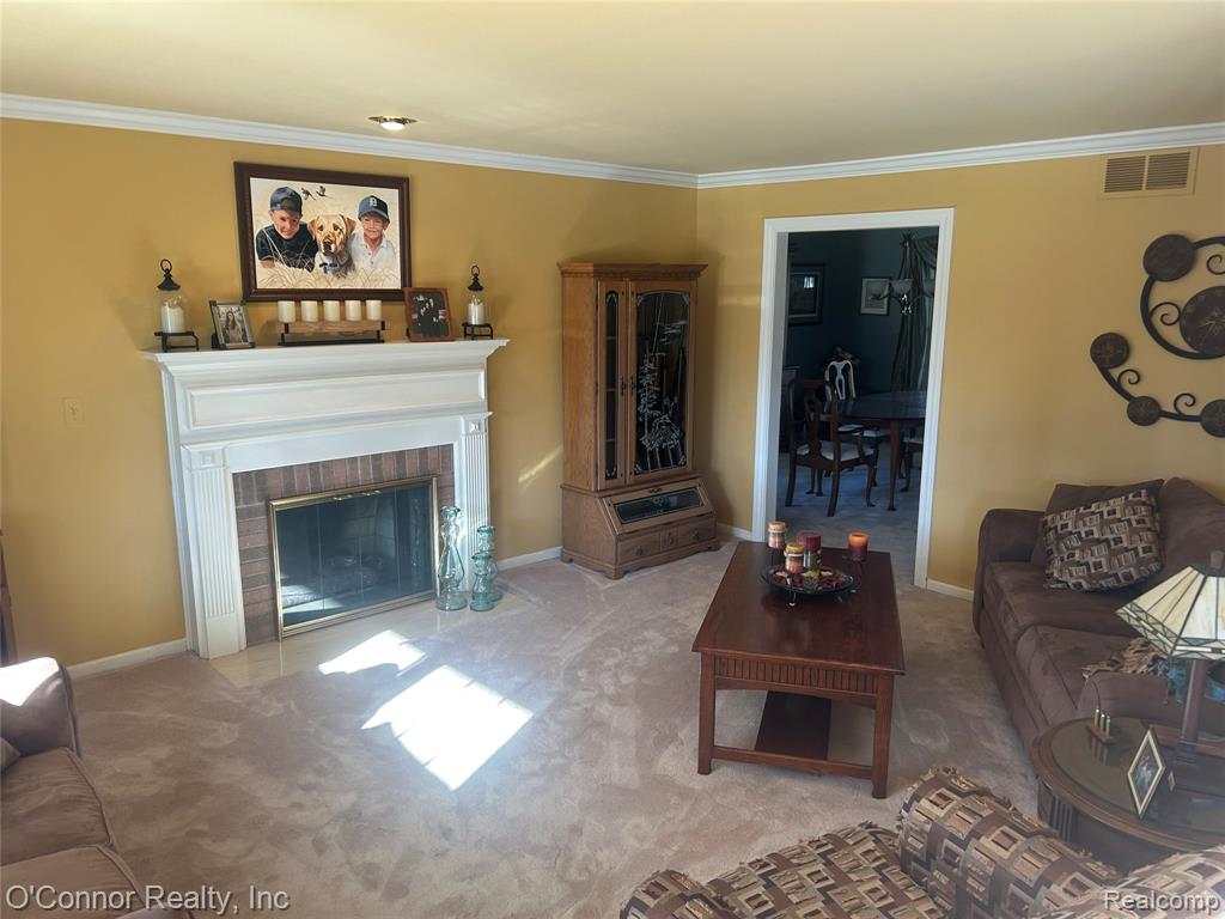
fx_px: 920
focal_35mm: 26
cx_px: 612
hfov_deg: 67.3
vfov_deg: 53.1
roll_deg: +0.0
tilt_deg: -12.4
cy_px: 460
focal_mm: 5.7
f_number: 1.5
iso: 100
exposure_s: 1/120
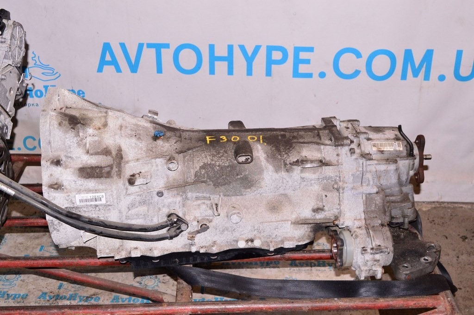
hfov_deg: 43.6
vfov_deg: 29.8
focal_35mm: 45
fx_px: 592
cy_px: 158
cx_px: 237
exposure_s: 1/200
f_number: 8
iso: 1600
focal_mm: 30
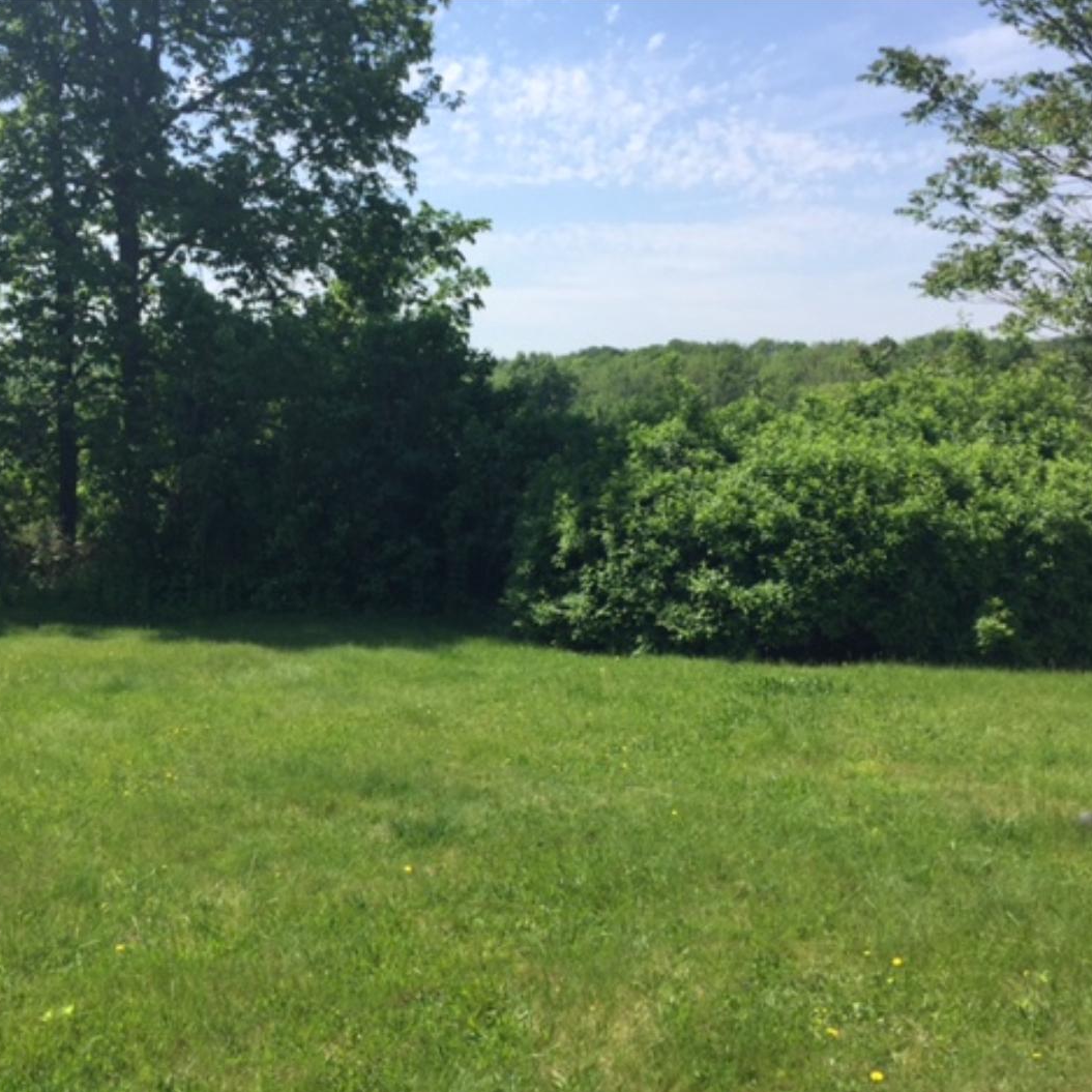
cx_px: 407
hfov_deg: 46.8
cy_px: 556
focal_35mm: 35
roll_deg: +1.7
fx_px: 1249
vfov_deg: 47.2
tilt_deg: -7.9
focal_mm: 4.15
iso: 32
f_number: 2.2
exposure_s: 1/2198
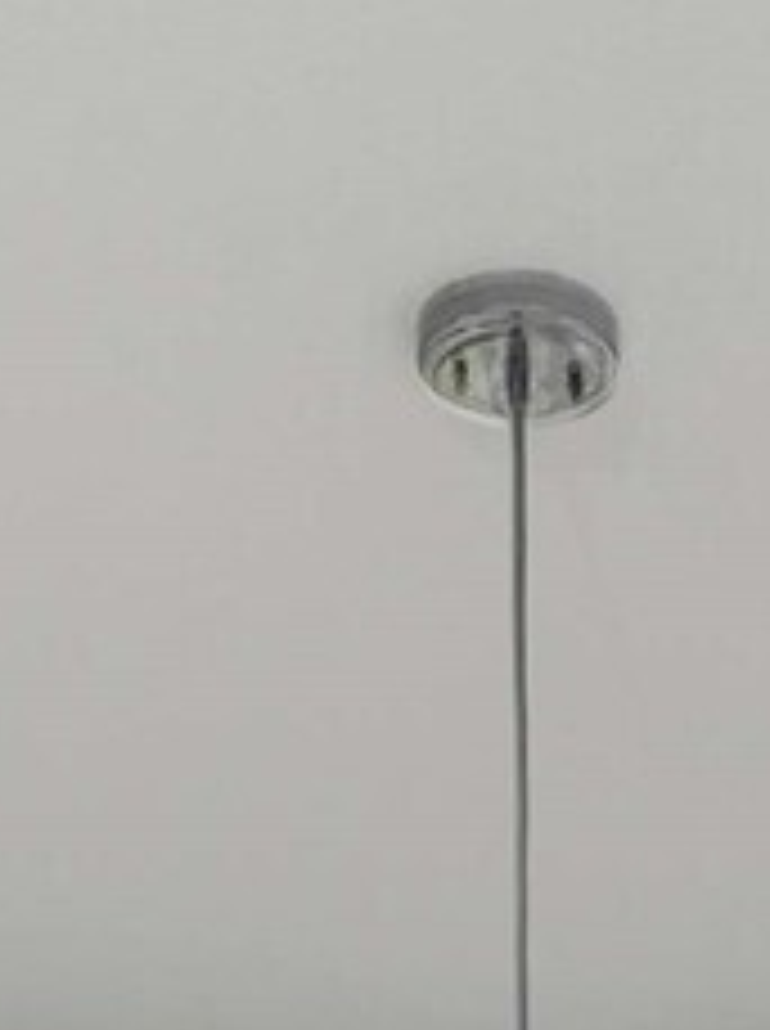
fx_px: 3182
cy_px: 2388
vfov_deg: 13.8
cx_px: 574
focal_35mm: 107
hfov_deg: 13.7
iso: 1000
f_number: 7.1
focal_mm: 15
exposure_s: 1/25
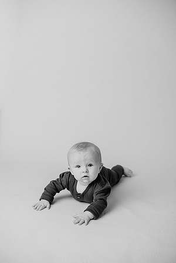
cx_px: 88
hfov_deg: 27.0
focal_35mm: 50
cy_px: 132
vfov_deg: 39.6
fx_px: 367
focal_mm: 50
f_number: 2.8
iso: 100
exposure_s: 1/160
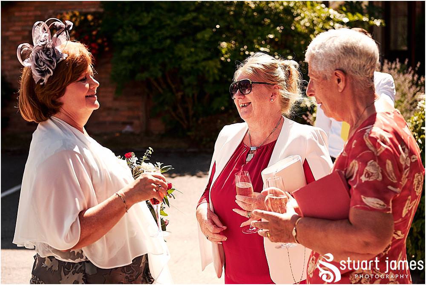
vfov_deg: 18.2
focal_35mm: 75
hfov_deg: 27.0
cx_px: 213
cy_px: 142
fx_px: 888
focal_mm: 50
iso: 400
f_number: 2.8
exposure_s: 1/3200
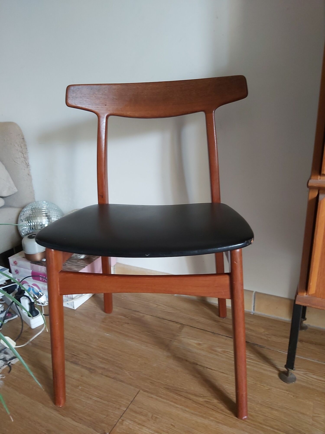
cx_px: 162
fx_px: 325
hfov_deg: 53.1
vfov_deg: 67.3
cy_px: 217
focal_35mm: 26
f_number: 1.7
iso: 160
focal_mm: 3.92
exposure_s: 1/50
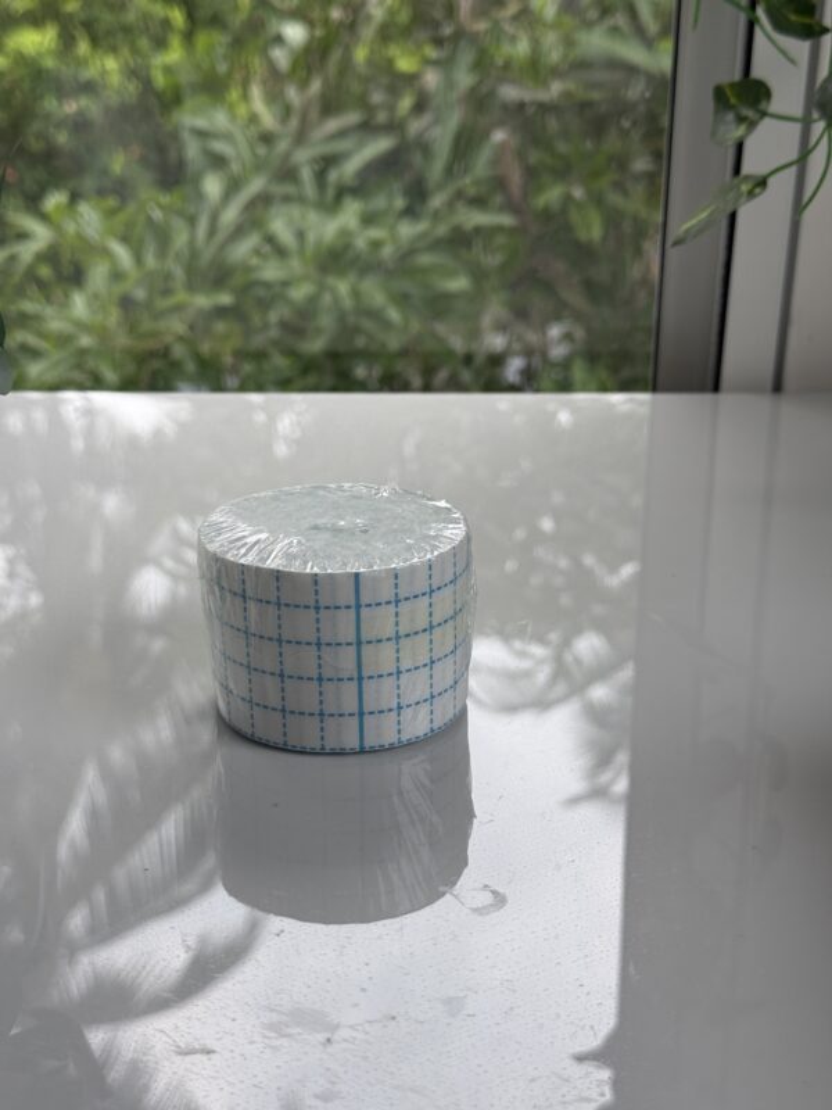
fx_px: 1538
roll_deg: -0.4
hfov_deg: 30.3
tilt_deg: -23.3
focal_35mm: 48
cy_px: 555
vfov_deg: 39.7
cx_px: 416
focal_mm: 6.76
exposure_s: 1/472
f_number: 1.78
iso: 64
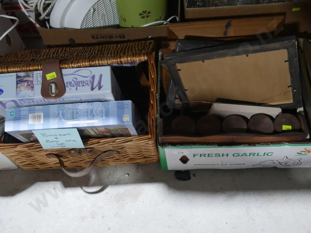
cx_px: 156
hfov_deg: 39.7
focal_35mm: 48
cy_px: 116
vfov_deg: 30.3
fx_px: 431
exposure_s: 1/60
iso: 1000
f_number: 5.2
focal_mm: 24
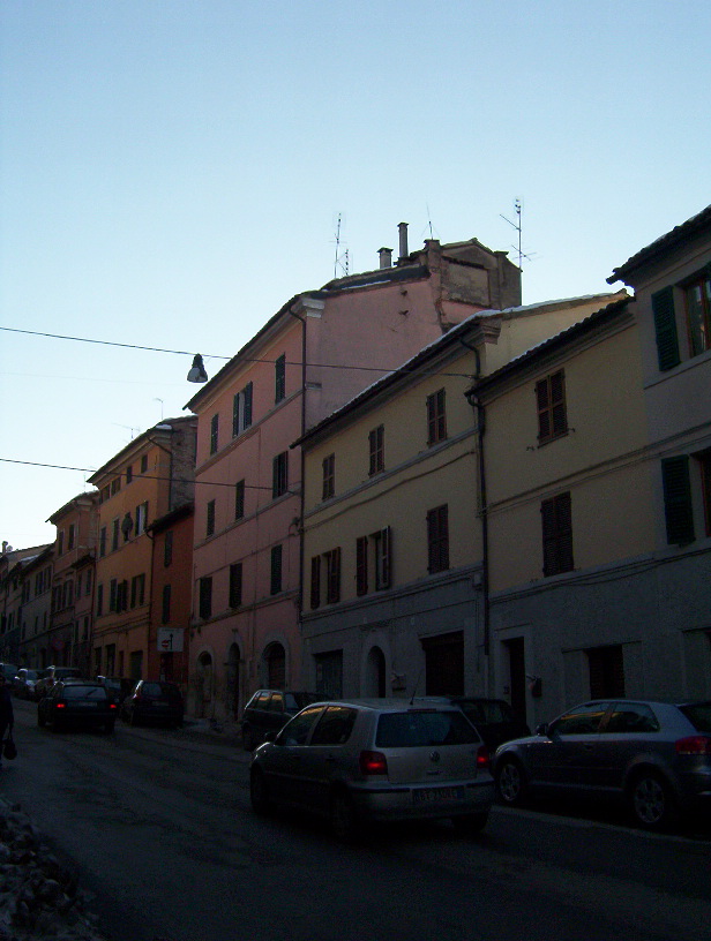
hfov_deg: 39.8
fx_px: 982
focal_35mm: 36
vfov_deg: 51.2
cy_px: 470
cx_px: 356
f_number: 5.24
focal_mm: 5.54
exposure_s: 1/366
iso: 100
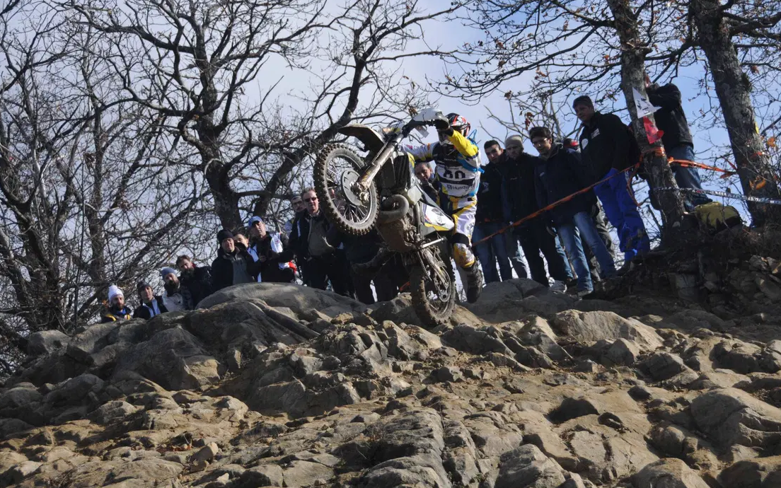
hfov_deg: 24.9
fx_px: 1767
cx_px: 417
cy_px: 228
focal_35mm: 83
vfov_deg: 15.7
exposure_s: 1/6400
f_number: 4.8
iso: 800
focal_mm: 50
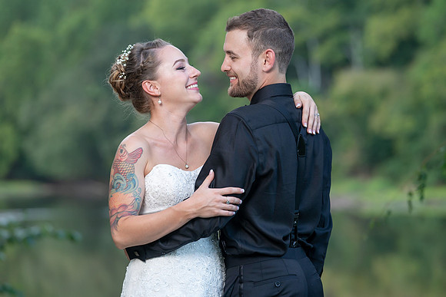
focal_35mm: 154
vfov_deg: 8.9
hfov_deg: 13.3
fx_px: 1912
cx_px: 223
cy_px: 148
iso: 500
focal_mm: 154
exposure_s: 1/200
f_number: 4
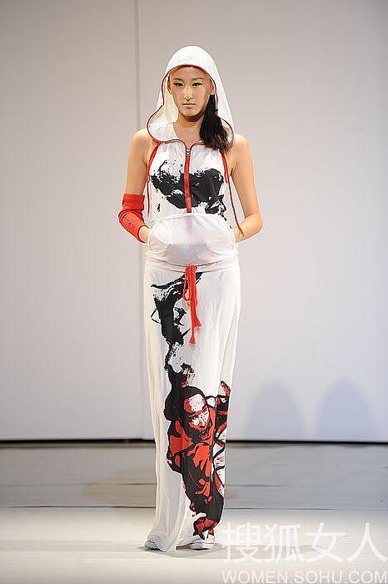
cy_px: 292
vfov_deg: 11.1
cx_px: 194
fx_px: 2994
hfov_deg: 7.4
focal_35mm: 185
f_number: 2.8
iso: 1600
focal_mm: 185
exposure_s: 1/320
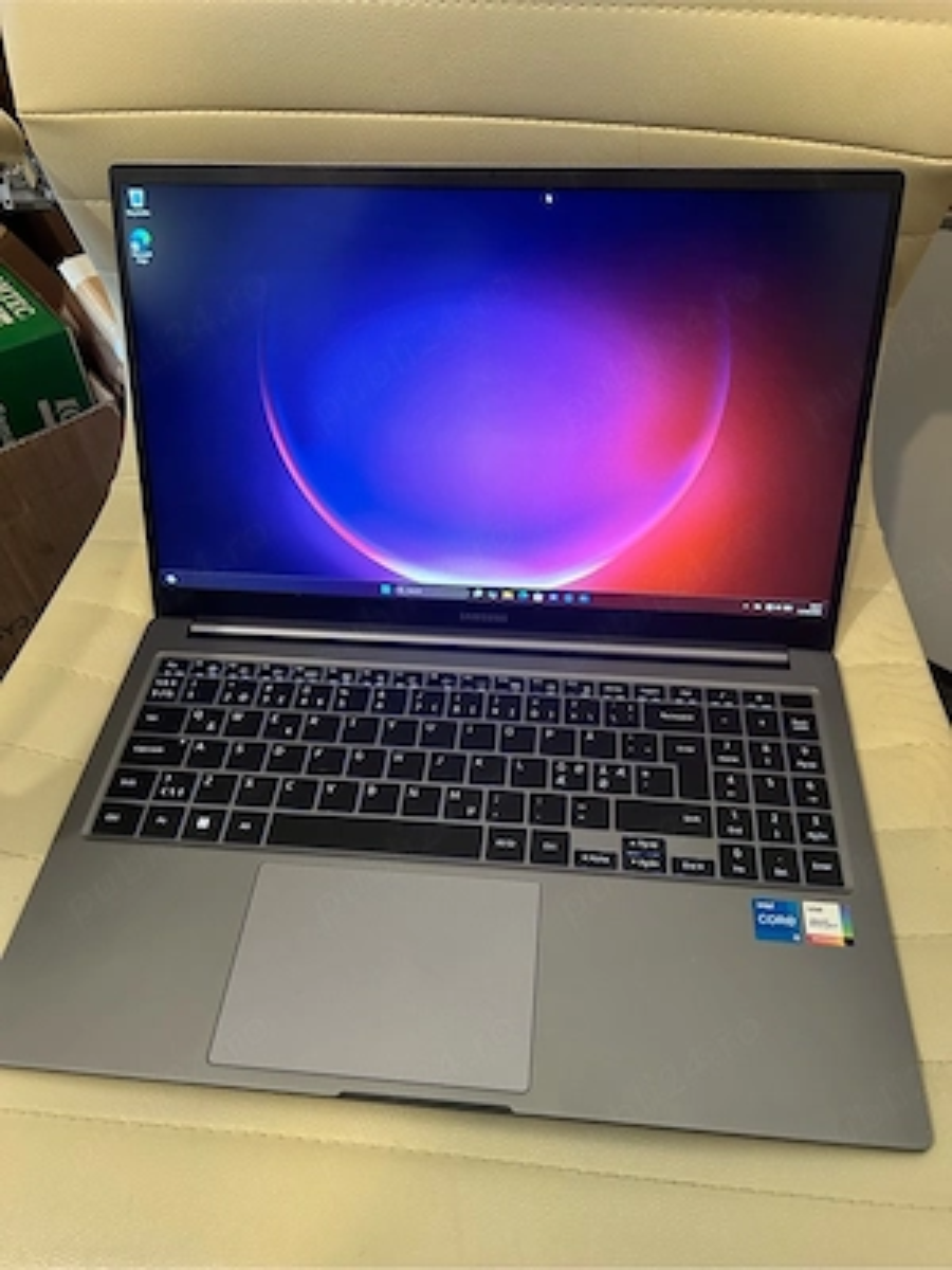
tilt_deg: -50.5
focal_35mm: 26
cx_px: 476
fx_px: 953
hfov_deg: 53.1
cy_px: 635
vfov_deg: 67.3
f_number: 1.5
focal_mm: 5.7
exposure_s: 1/50
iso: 250
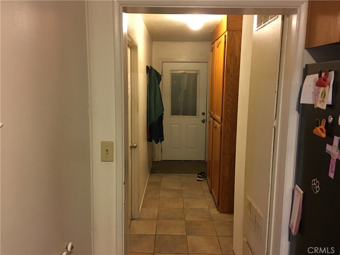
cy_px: 128
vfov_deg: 48.2
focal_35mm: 29
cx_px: 170
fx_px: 285
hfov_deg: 61.7
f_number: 2.2
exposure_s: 1/4
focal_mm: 4.15
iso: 64
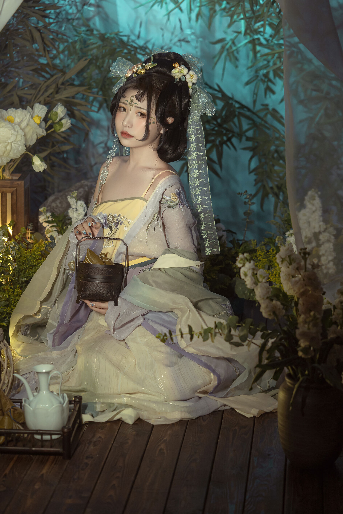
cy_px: 257
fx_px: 1215
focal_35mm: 85
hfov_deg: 16.1
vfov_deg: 23.9
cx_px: 172
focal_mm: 85
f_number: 3.5
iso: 640
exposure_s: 1/60
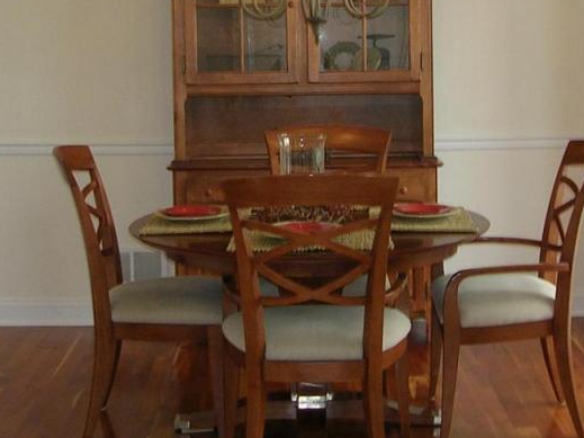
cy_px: 93
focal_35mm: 75
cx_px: 327
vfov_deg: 19.4
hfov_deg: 26.0
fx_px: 1265
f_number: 2.8
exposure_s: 1/30
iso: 50
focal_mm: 5.8
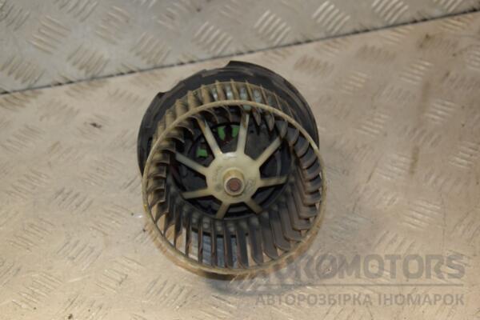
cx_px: 240
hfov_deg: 28.1
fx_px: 960
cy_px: 160
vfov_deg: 18.9
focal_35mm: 72
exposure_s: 1/200
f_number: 6.3
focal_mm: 48
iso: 800
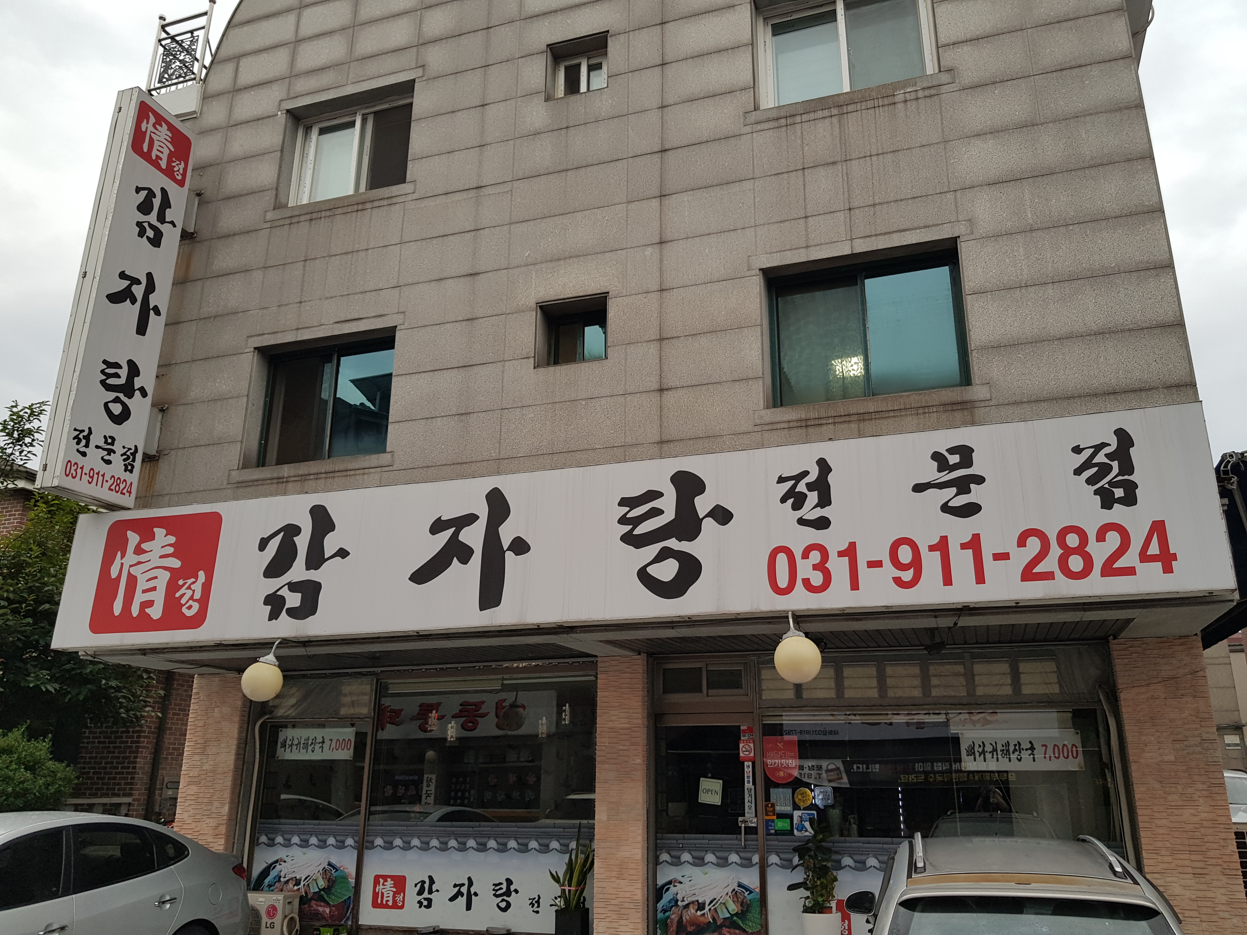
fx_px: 937
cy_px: 468
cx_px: 624
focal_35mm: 26
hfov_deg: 67.3
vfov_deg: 53.1
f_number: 1.7
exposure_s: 1/60
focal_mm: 4.3
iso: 50
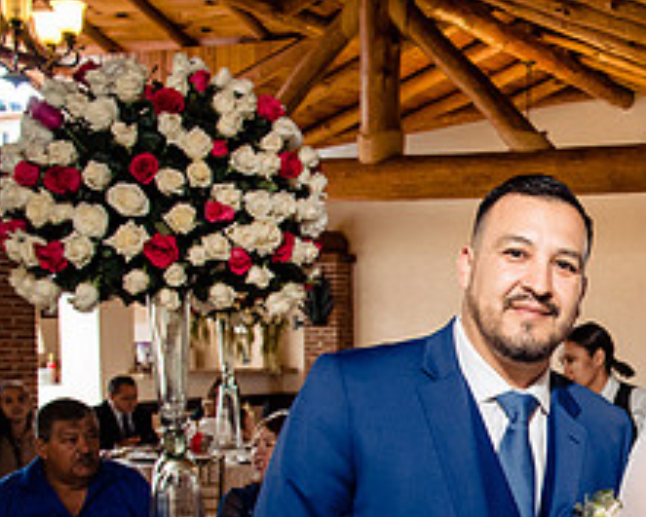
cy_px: 457
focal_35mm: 59
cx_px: 734
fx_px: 1129
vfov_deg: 25.1
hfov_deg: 28.6
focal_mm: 24
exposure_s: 1/100
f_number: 7.1
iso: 2000
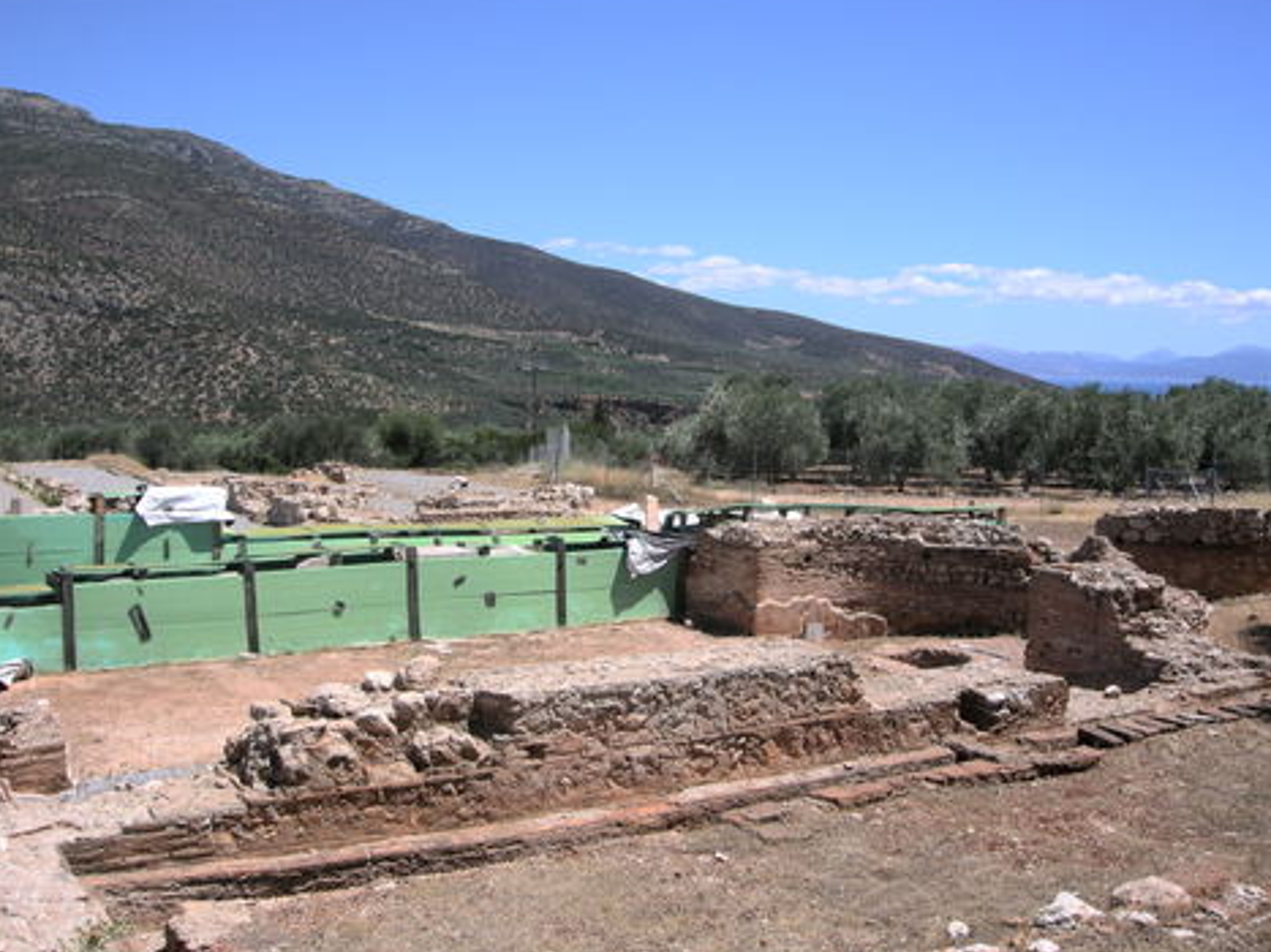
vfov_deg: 38.6
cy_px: 471
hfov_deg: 50.1
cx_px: 626
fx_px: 1358
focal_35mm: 37
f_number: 5.4
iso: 64
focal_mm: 7.5
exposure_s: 1/296
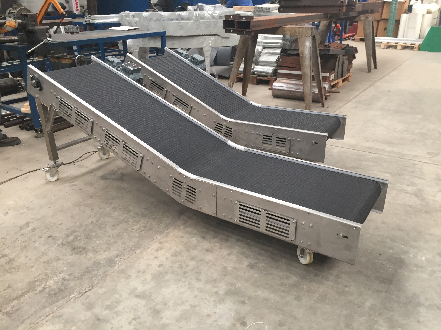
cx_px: 220
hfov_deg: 61.7
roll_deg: -2.5
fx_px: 369
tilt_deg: -22.1
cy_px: 165
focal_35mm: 29
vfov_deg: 48.2
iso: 125
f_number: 2.2
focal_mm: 4.15
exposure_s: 1/33
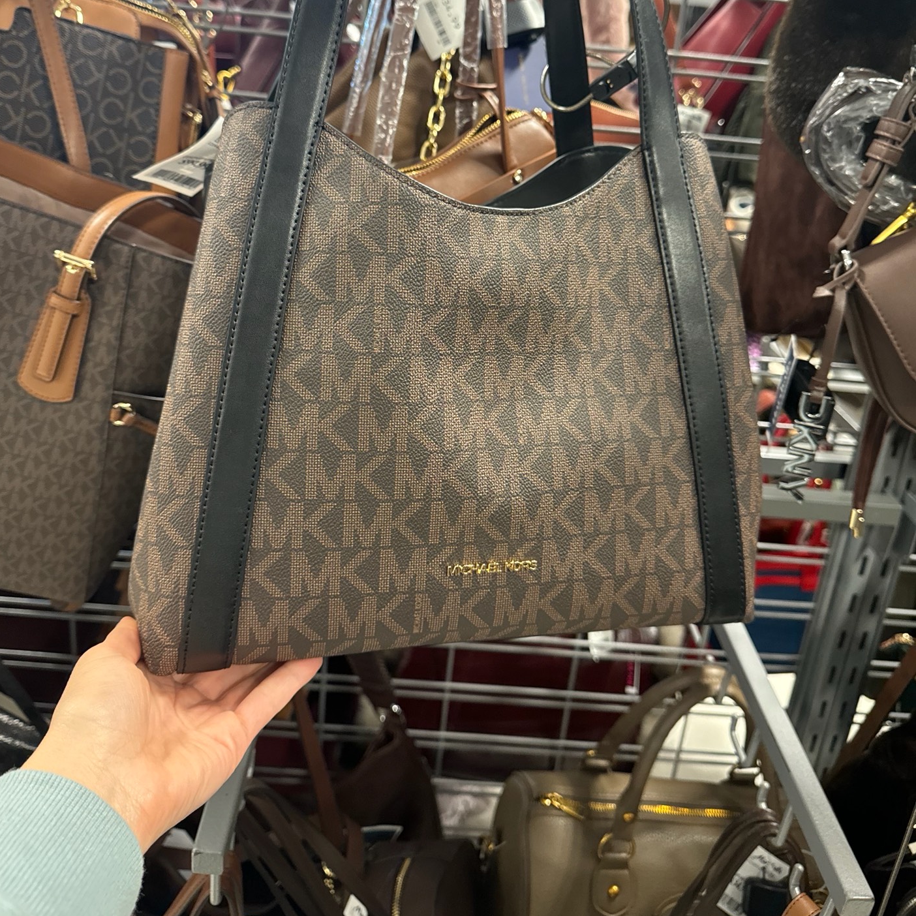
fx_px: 868
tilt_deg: -17.7
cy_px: 324
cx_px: 447
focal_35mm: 29
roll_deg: -6.6
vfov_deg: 54.7
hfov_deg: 55.6
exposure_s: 1/60
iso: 320
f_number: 1.78
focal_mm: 6.76
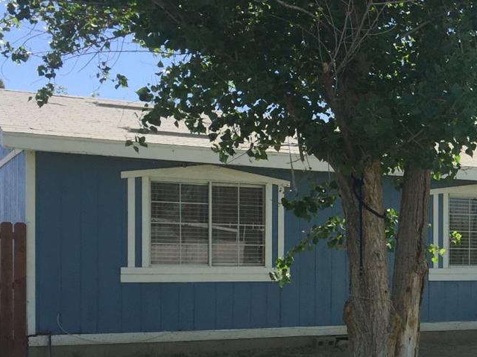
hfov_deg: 26.2
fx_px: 936
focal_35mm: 68
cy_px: 288
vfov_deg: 21.3
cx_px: 532
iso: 32
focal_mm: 4.15
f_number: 2.2
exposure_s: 1/1647
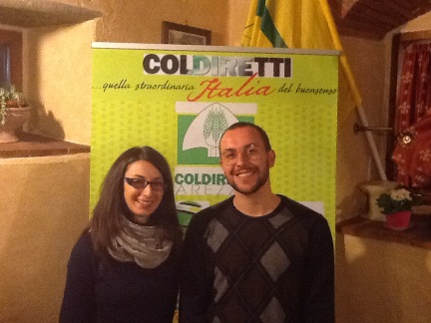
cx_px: 216
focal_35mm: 44
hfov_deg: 42.9
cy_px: 162
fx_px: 548
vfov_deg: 32.9
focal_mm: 2.03
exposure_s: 1/20
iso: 320
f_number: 2.4
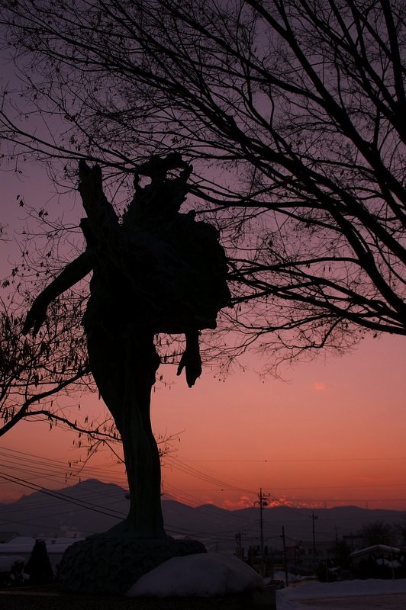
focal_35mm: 39
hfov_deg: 34.2
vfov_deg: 49.6
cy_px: 305
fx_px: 661
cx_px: 203
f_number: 8
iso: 200
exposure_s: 1/125
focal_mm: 26
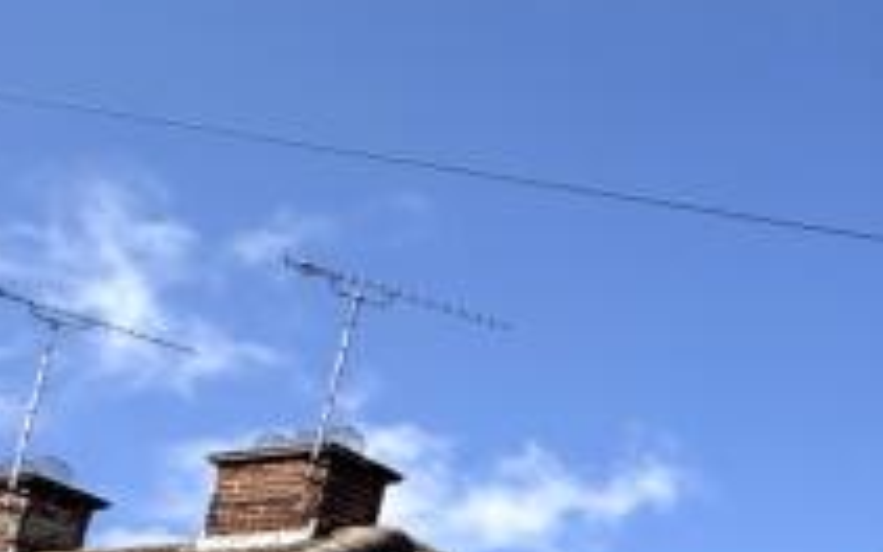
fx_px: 1733
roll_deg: -1.7
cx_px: 1841
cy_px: 949
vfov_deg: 15.8
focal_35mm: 72
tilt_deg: +13.2
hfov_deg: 17.8
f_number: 2.2
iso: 50
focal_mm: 2.22
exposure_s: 1/1880
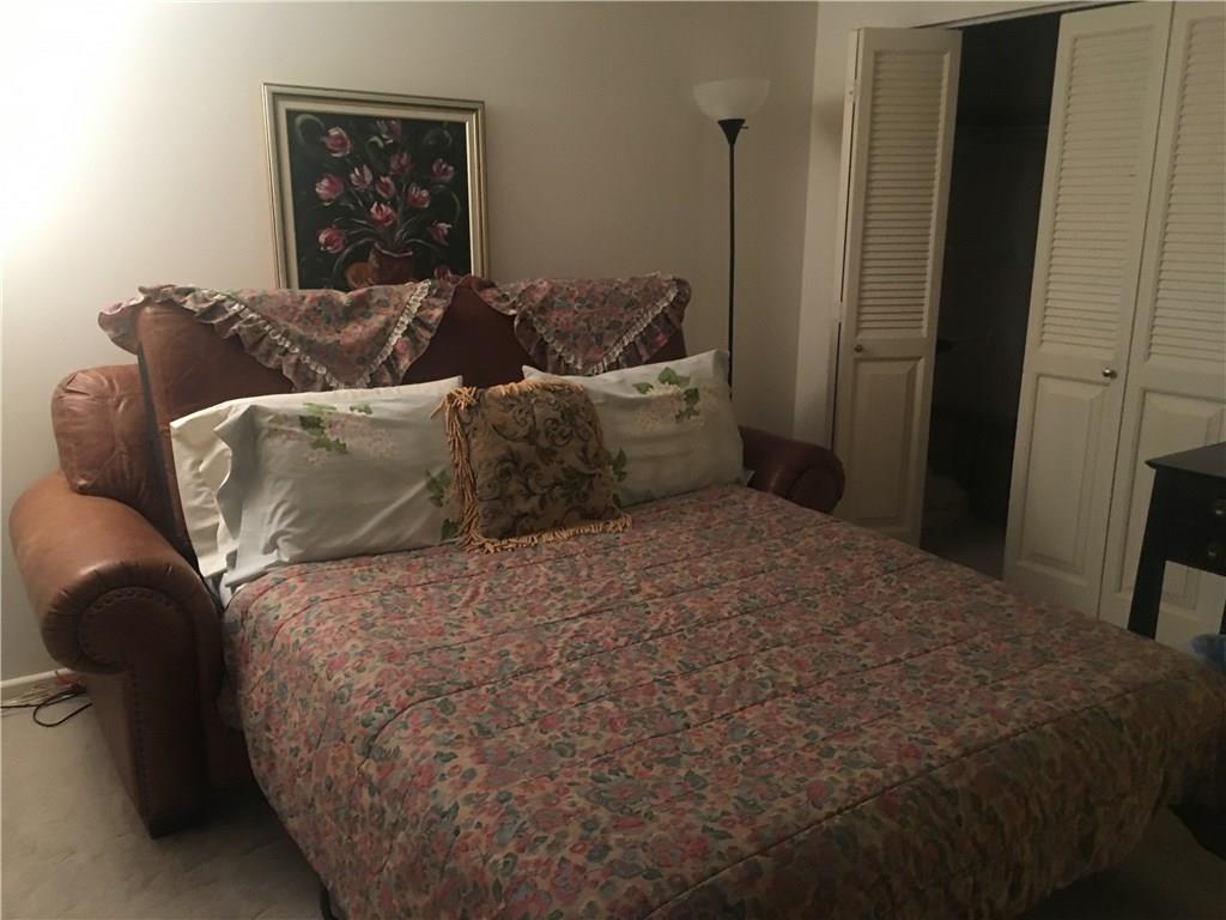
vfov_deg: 48.2
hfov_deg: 61.7
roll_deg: +0.5
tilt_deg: -13.6
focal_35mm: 29
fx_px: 1027
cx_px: 613
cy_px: 460
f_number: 2.2
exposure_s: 1/15
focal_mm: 4.15
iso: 200
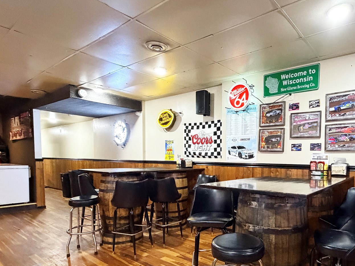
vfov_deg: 58.0
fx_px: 236
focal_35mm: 23
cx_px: 237
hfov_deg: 71.7
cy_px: 170
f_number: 2.2
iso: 800
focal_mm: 2.22
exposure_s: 1/60
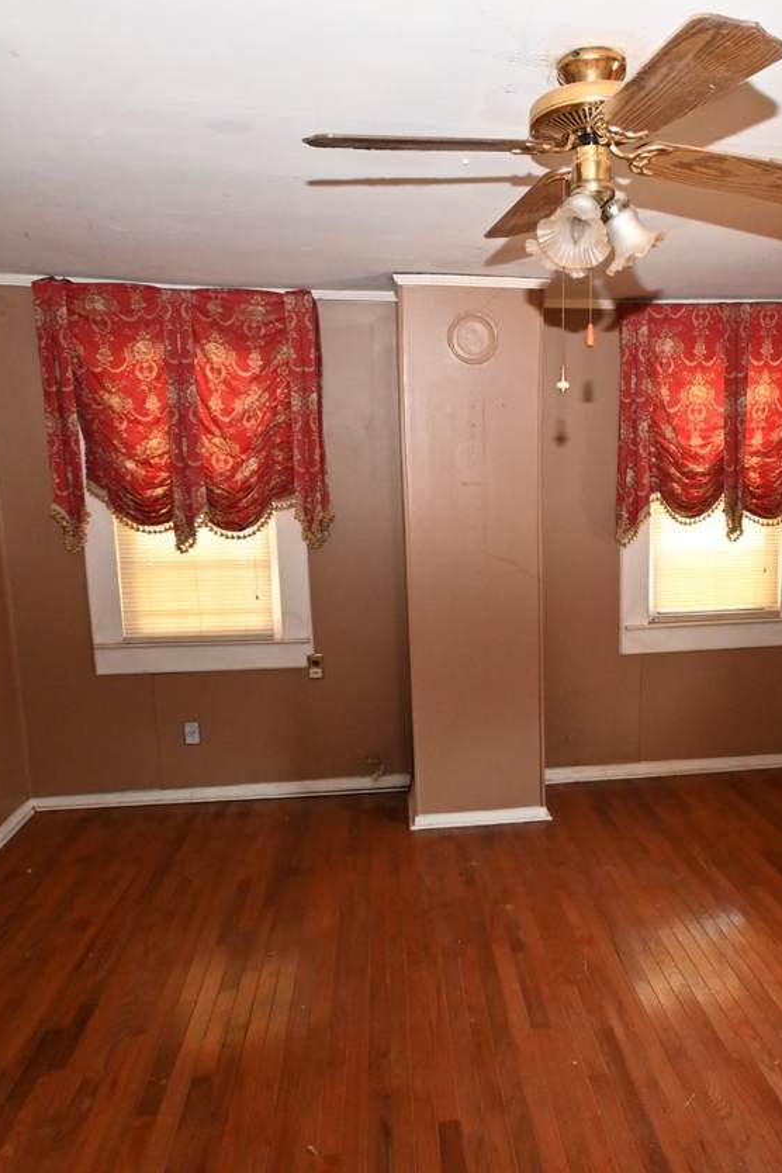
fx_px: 749
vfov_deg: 76.1
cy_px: 592
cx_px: 504
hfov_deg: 54.3
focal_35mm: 23
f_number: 4.5
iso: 2200
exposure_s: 1/60
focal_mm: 10
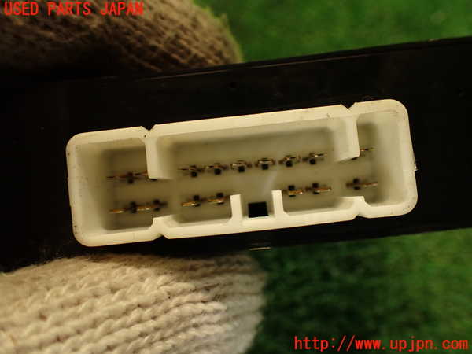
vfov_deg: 44.2
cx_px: 236
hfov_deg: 56.8
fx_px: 436
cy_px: 177
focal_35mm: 32
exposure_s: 1/40
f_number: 2.4
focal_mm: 5.79
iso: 200
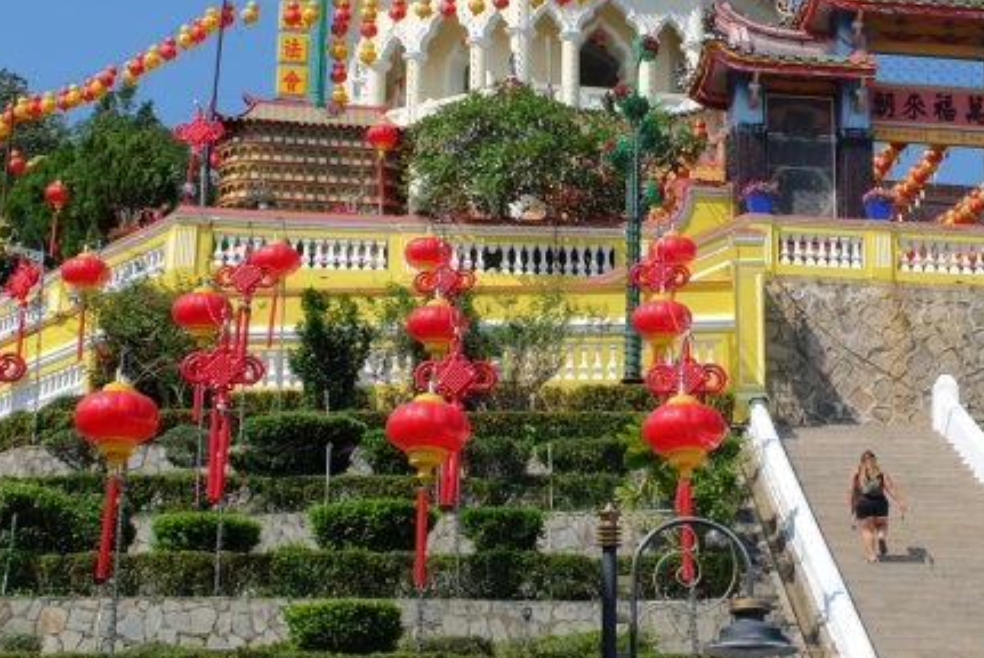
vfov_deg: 14.3
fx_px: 2598
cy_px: 63
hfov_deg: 21.4
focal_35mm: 95
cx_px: 626
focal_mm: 26.9
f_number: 9
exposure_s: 1/350
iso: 200
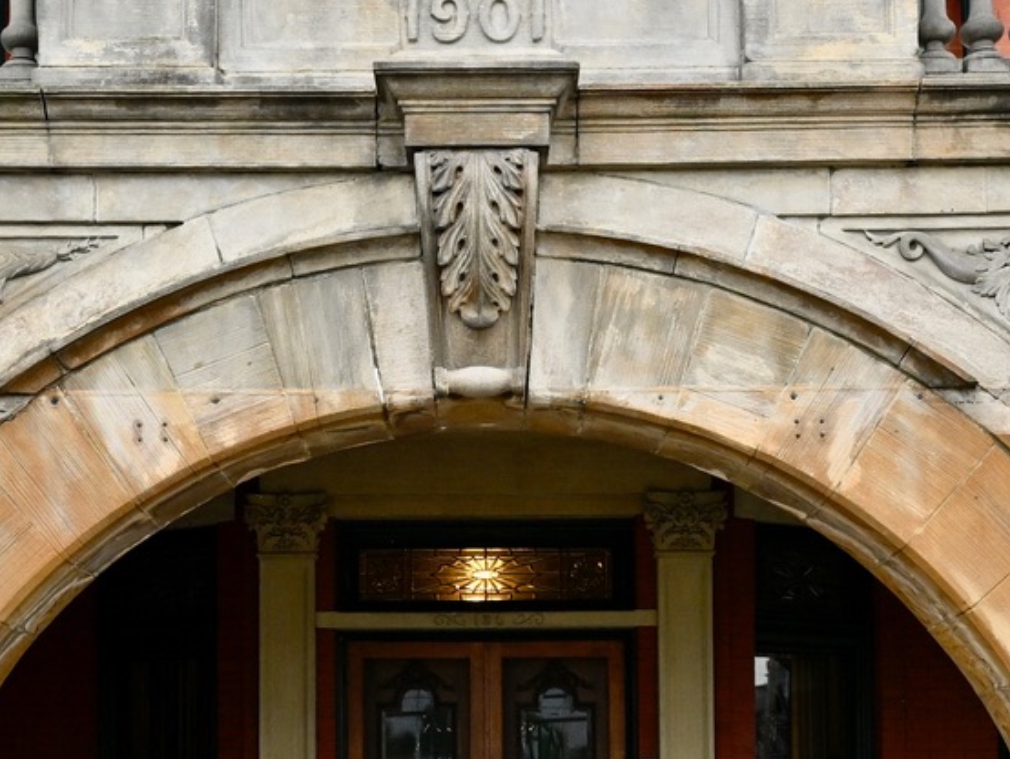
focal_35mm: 56
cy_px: 751
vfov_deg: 24.9
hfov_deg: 34.3
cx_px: 515
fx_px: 1635
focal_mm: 14
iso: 400
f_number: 5
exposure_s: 1/400
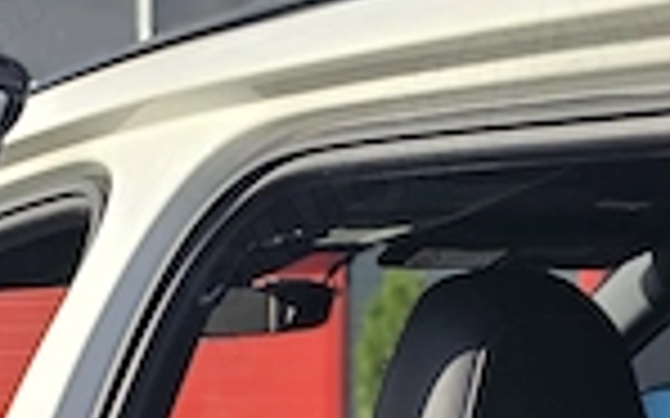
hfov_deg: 21.0
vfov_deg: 11.8
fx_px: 1789
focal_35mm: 98
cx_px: 148
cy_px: 849
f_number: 1.7
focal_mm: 6.3
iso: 10
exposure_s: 1/418
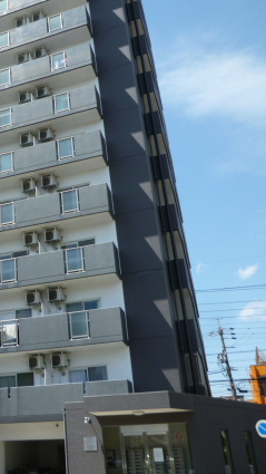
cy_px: 222
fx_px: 514
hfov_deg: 27.0
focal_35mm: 41
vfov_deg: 49.4
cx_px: -13
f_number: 4
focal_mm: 4.5
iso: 80
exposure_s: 1/500
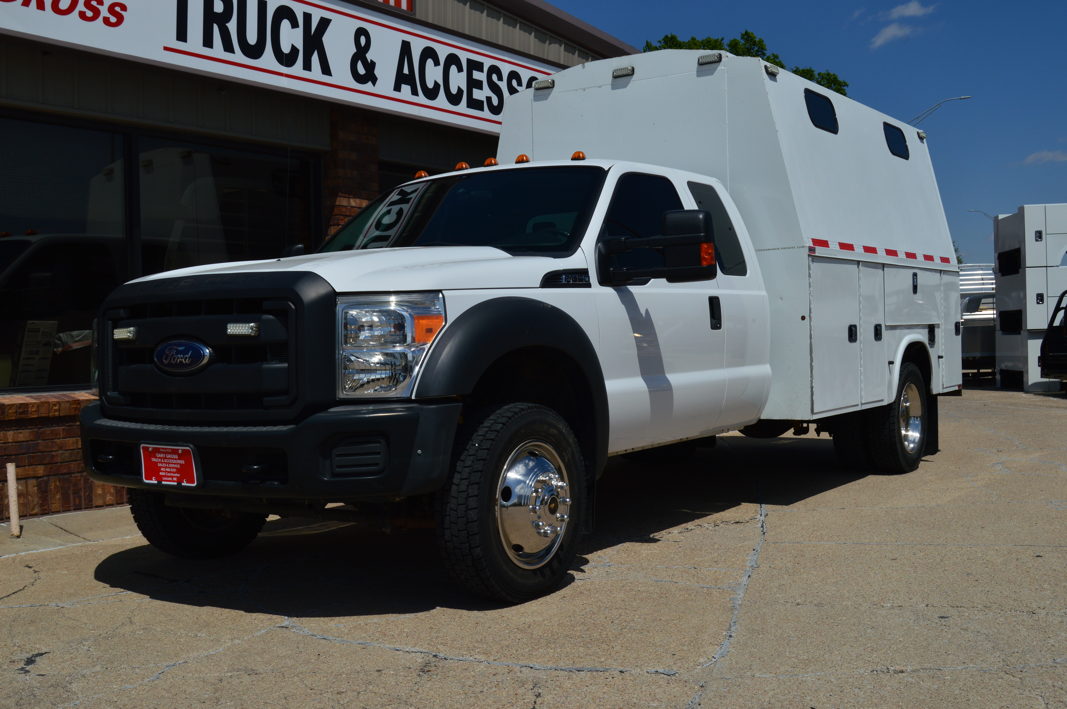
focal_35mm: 39
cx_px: 534
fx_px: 1155
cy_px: 354
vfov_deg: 34.1
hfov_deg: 49.6
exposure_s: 1/500
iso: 140
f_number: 11
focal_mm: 26
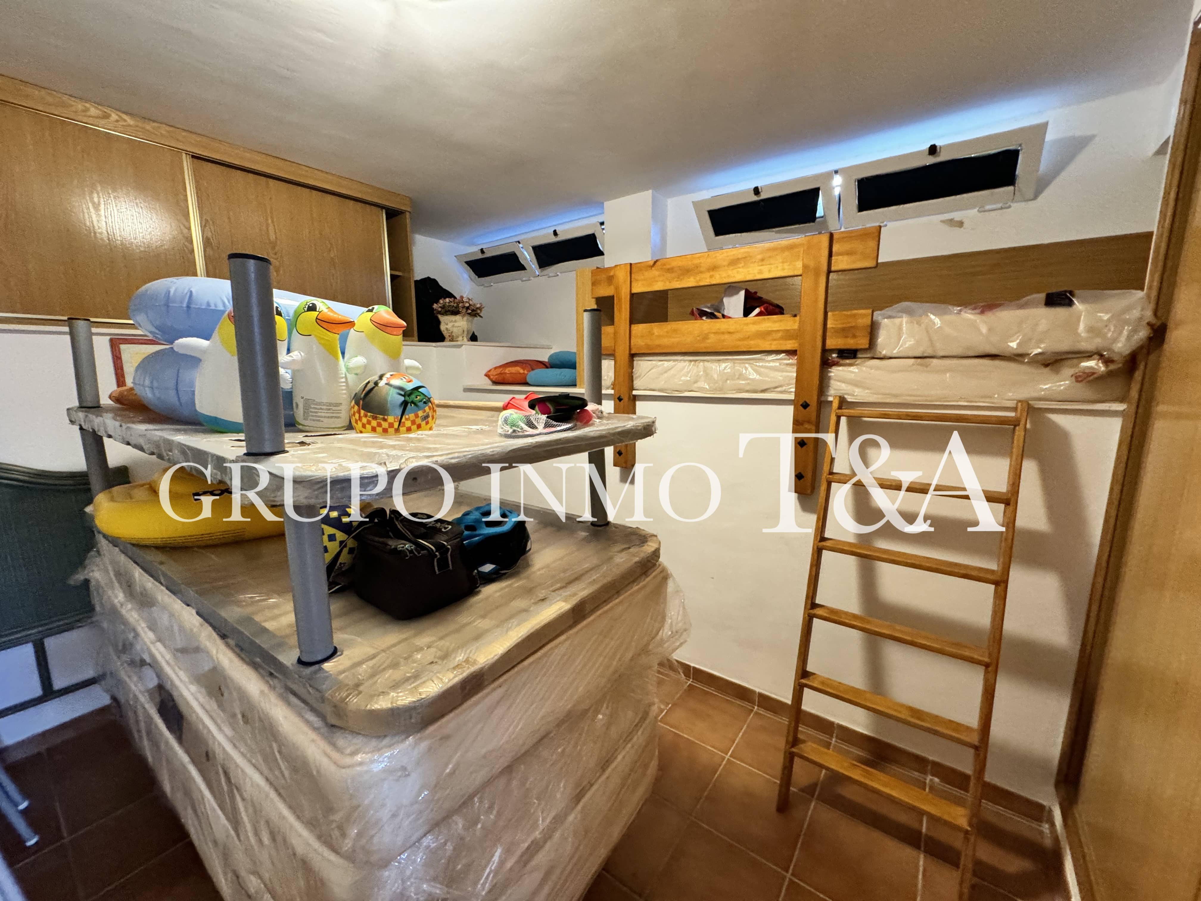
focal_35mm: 14
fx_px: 486
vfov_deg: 85.7
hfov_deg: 102.1
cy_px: 450
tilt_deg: -9.0
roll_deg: +0.0
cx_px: 600
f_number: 2.2
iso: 500
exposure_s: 1/50
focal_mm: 2.22
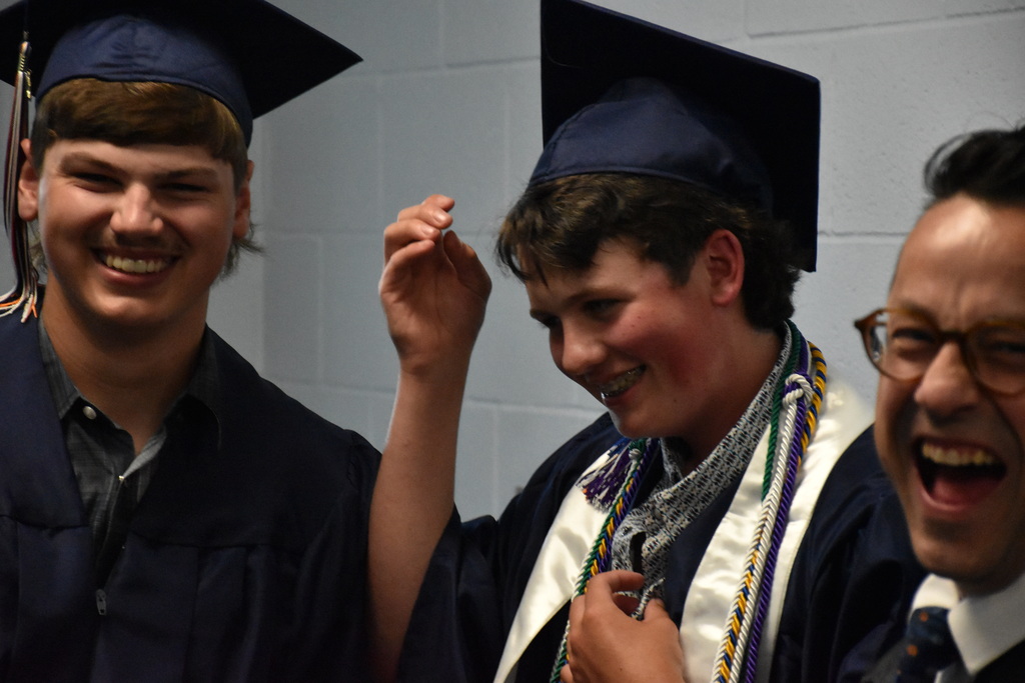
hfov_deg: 14.4
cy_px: 342
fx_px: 4058
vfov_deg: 9.6
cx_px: 512
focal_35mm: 142
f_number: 5.3
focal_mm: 95
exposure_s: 1/320
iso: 6400
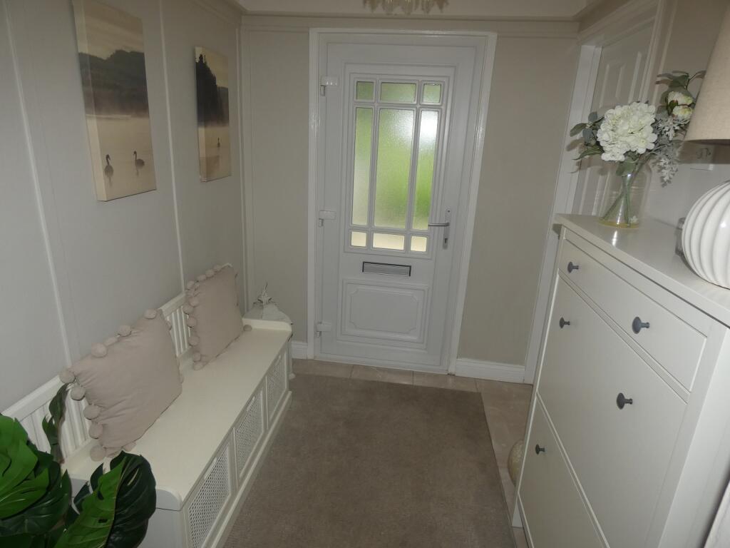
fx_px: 422
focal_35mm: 20
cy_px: 274
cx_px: 365
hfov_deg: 81.7
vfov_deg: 66.0
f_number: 2.8
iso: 160
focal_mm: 3.6
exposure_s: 1/125
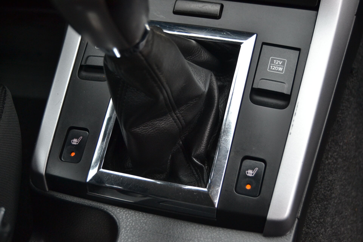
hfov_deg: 35.1
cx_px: 182
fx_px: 575
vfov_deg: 23.8
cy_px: 121
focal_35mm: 57
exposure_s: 1/60
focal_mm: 38
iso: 640
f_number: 4.8
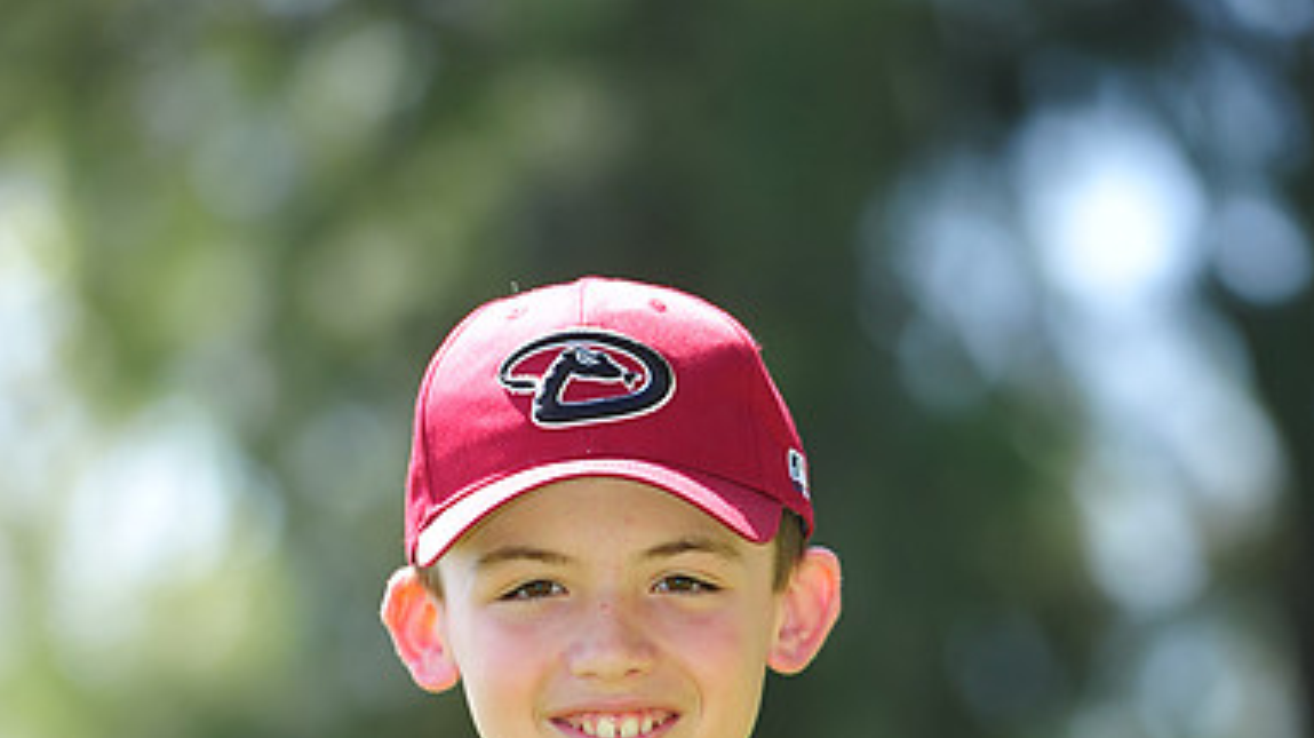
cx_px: 655
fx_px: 11040
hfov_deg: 6.8
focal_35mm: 317
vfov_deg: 3.8
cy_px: 934
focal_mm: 200
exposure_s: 1/320
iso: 200
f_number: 4.5
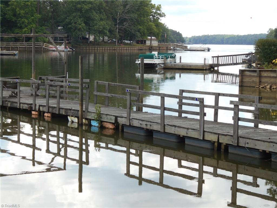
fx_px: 688
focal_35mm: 86
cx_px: 138
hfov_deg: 22.8
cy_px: 104
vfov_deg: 17.2
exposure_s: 1/100
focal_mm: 15.4
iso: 80
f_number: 6.3
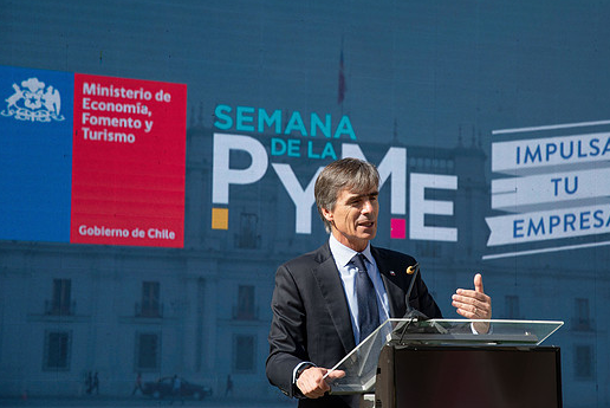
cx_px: 327
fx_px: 2035
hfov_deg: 17.0
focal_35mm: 120
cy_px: 192
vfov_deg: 11.4
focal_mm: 66
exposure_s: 1/1000
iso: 100
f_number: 4
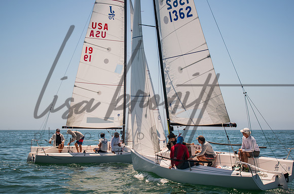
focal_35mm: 64
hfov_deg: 31.7
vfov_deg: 21.3
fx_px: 518
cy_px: 96
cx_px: 142
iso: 100
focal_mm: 40
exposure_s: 1/400
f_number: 4.8
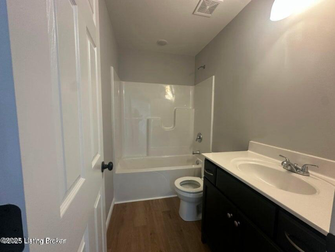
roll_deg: -0.9
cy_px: 126
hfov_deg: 102.0
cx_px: 168
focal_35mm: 14
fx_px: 136
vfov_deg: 85.7
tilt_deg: -4.2
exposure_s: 1/60
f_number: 2.2
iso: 200
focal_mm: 2.22
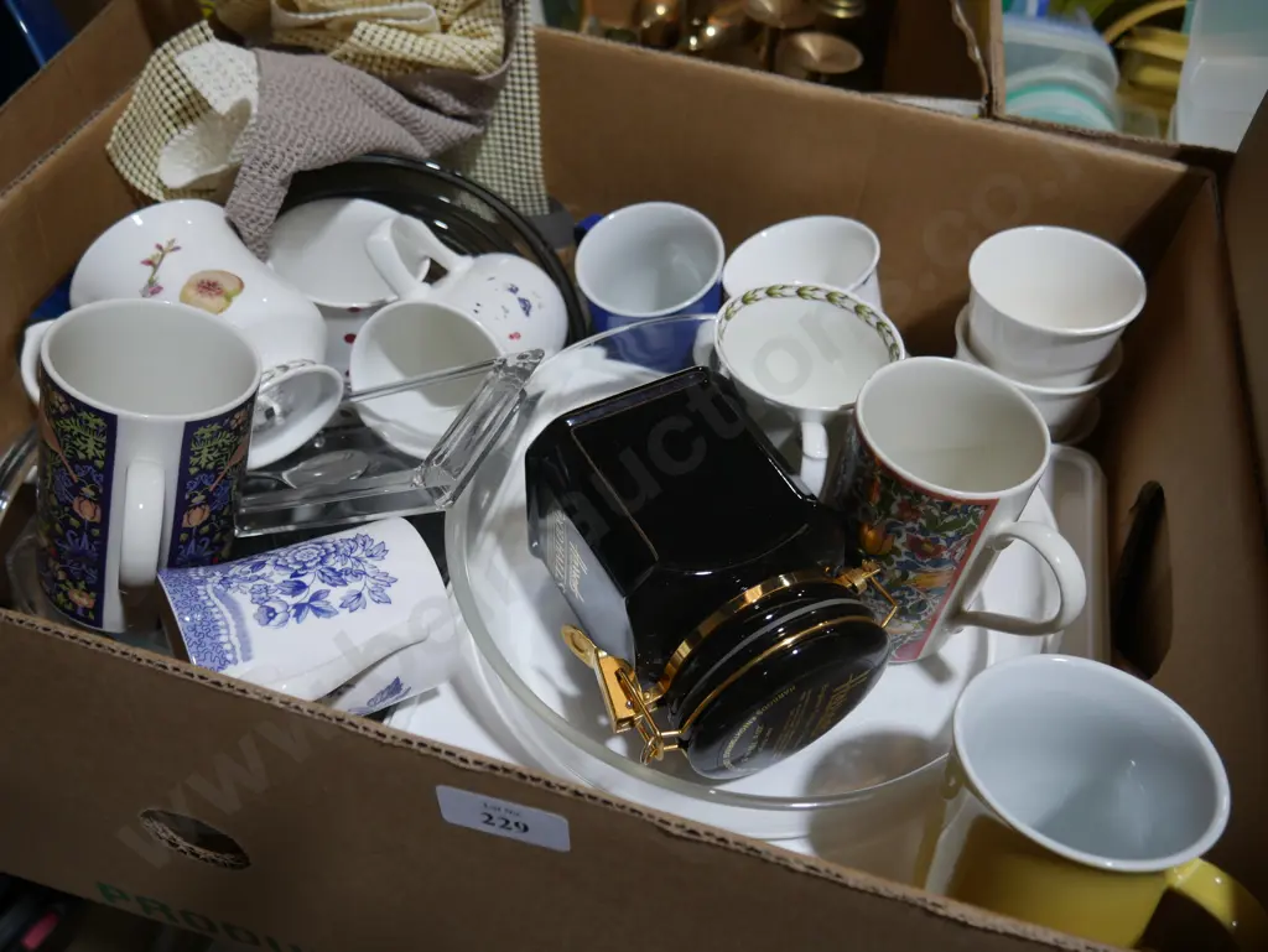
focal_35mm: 28
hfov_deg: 63.4
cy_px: 476
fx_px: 1026
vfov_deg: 49.8
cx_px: 634
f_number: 3.5
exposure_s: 1/125
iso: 200
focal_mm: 14
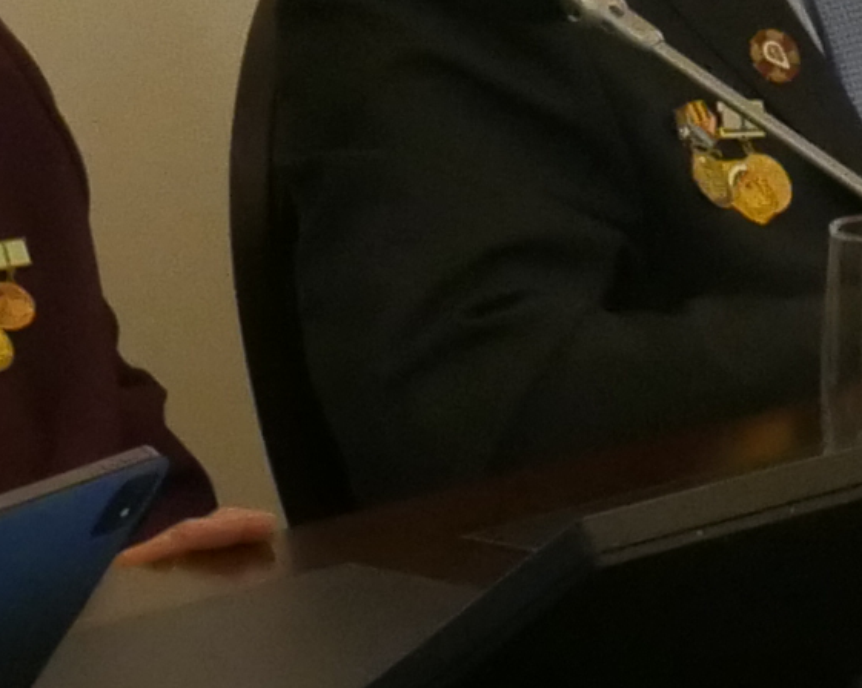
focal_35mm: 304
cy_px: 92
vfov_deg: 5.1
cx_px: 1269
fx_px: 7750
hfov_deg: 6.3
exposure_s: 1/60
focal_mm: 19
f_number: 4.1
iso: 2500
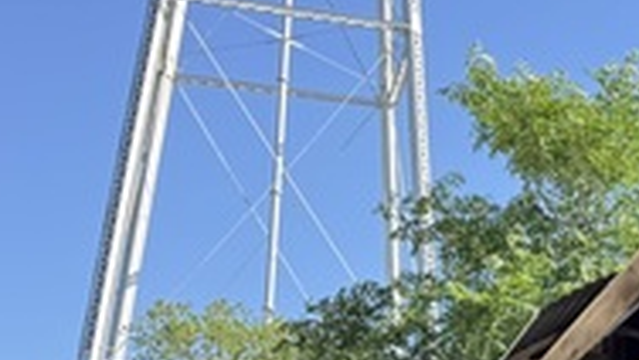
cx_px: 1060
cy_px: 346
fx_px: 1509
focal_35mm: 89
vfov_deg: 13.5
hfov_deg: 19.5
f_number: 1.78
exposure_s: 1/888
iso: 80
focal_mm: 6.76
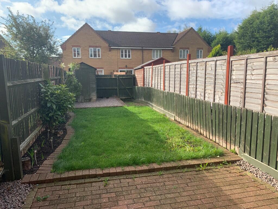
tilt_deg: -6.7
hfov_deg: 67.3
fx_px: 209
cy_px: 104
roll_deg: +0.1
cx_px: 139
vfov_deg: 53.1
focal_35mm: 26
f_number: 1.8
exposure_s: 1/972
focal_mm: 4.25
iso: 25
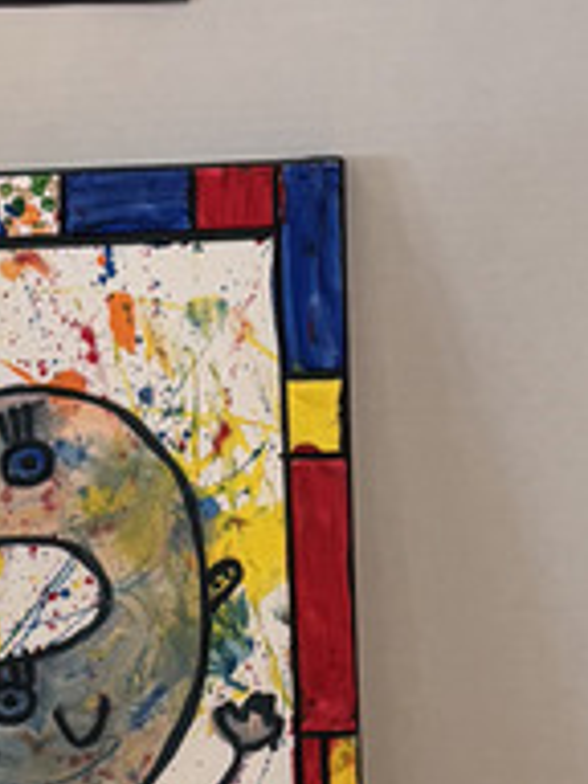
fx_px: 3148
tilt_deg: -16.6
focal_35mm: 139
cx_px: -212
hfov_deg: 10.4
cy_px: 421
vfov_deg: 14.2
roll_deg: +2.7
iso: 160
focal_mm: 5.96
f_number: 1.6
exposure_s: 1/60
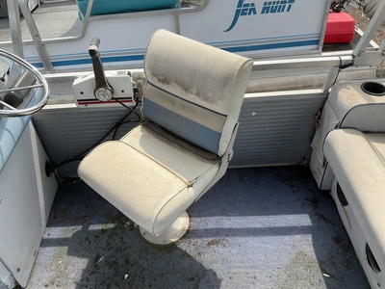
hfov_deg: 61.7
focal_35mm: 29
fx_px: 323
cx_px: 192
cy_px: 144
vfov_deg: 48.2
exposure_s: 1/869
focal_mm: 3
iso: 25
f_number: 1.8
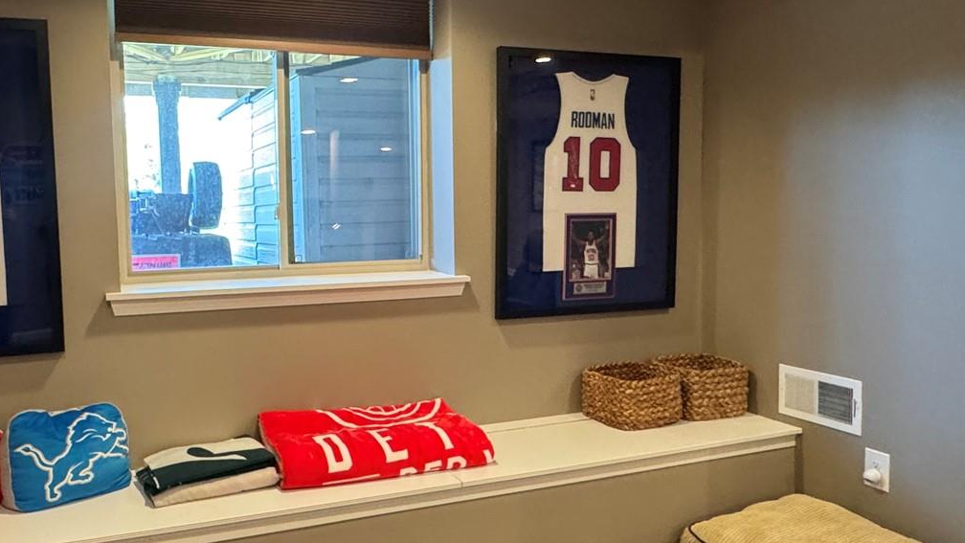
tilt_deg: -3.8
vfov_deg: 37.8
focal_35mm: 31
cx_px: 373
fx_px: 793
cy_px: 260
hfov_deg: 61.9
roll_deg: +0.9
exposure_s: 1/60
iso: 640
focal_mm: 2.22
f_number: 2.2
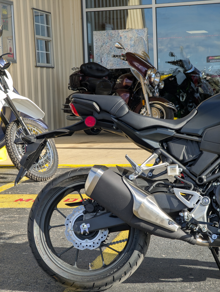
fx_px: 896
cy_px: 146
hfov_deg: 14.0
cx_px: 110
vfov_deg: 18.5
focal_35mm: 106
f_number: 3.5
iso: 32
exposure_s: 1/265
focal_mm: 19
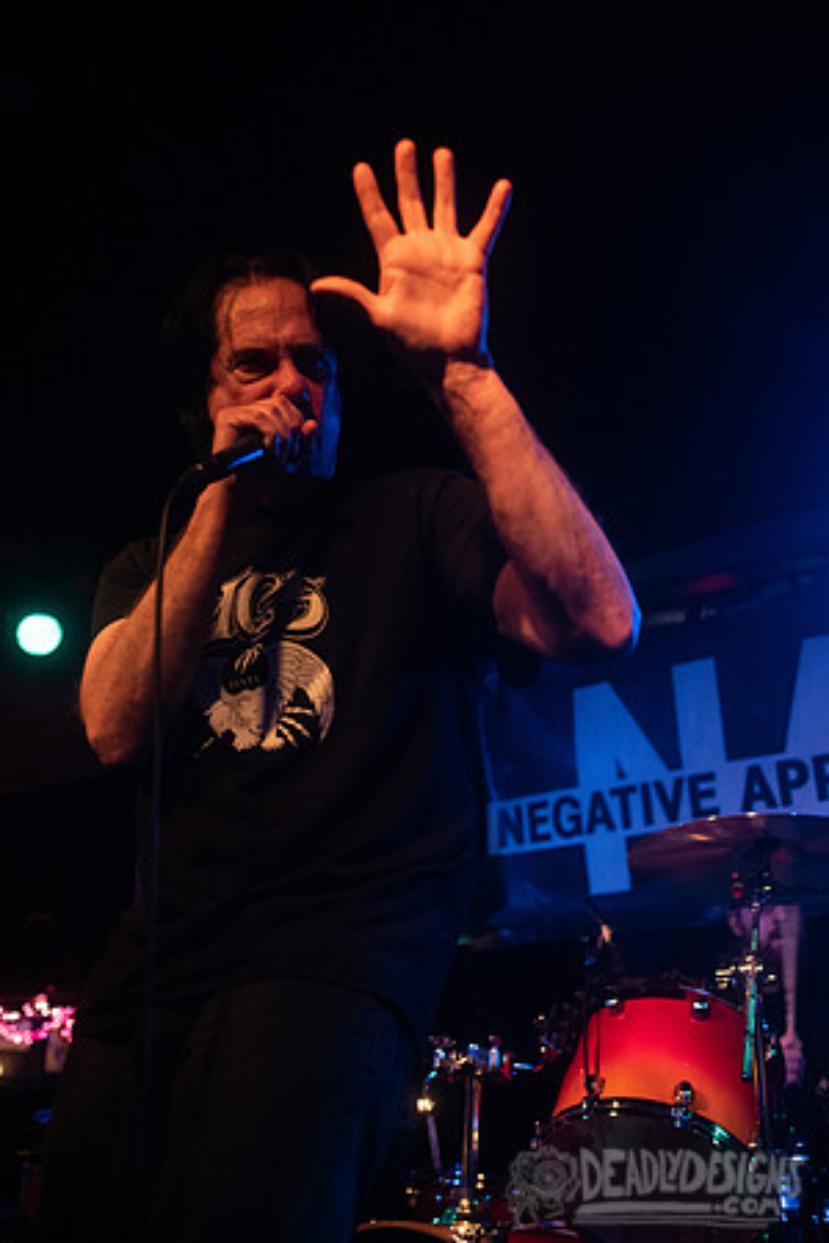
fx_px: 1209
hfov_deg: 37.9
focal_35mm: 35
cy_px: 622
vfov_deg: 54.4
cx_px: 414
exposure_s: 1/125
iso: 3200
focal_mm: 35
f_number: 3.2
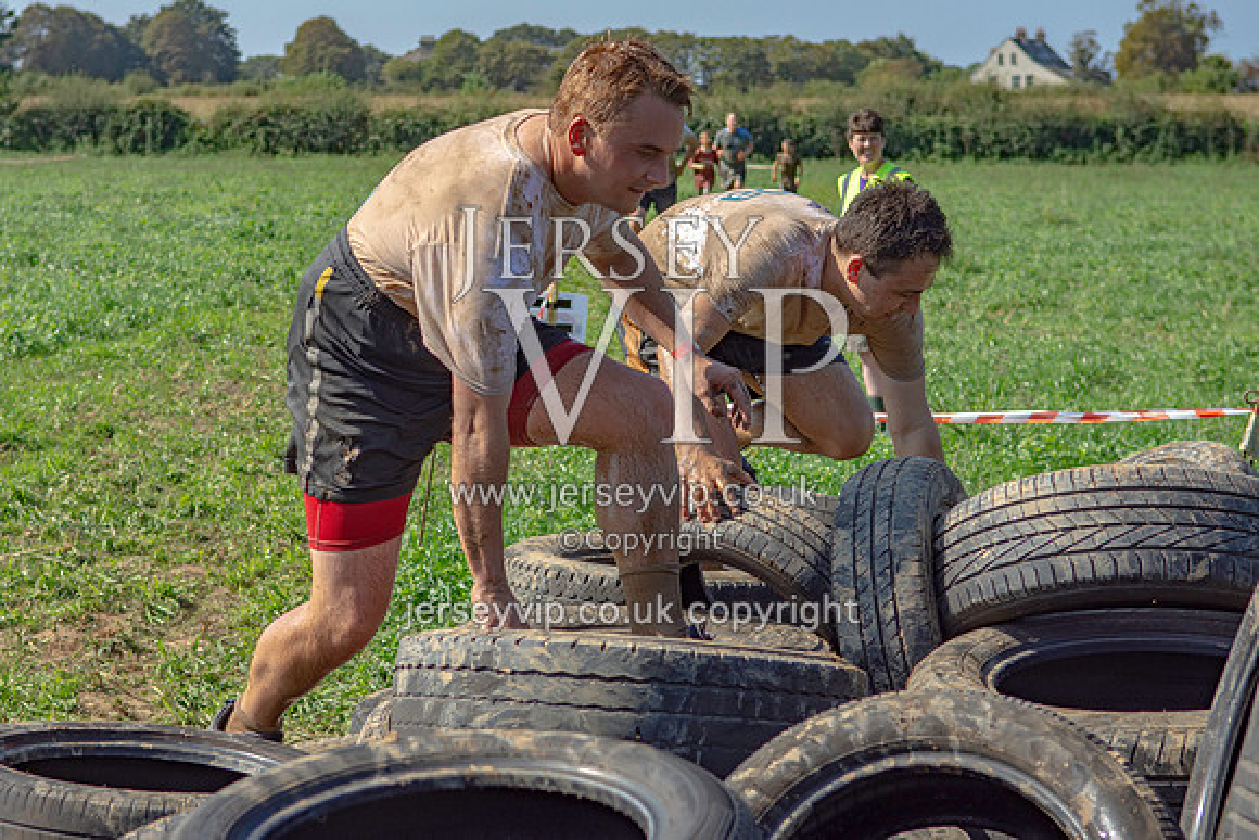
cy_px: 357
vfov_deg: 17.3
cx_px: 528
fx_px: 2752
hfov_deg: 25.7
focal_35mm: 79
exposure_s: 1/2500
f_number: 4
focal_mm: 45
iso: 100
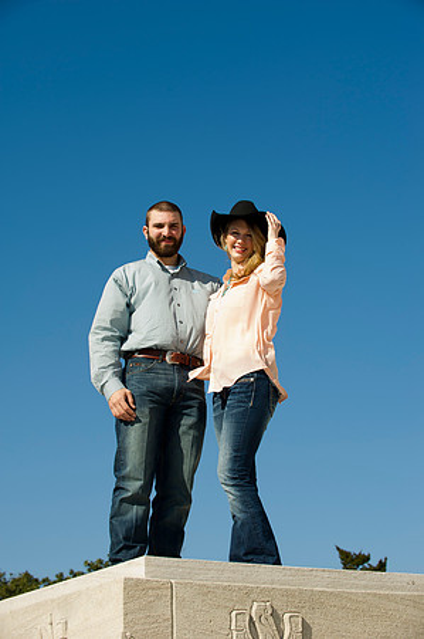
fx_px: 1328
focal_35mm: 75
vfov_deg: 27.0
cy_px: 320
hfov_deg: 18.1
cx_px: 212
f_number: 5.6
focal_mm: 75
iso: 160
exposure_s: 1/400
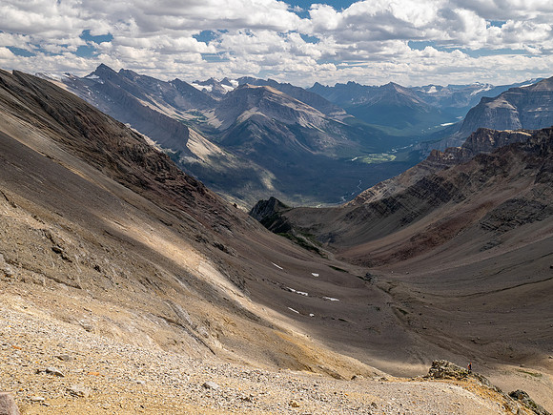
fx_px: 511
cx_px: 276
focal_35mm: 32
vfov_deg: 44.2
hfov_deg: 56.8
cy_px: 208
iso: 200
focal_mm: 16
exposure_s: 1/160
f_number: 8
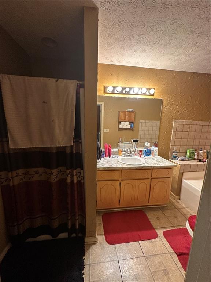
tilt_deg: -8.8
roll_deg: -1.1
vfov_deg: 102.1
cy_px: 141
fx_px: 114
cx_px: 106
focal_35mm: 14
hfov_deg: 85.7
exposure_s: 1/60
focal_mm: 2.22
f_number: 2.2
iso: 320
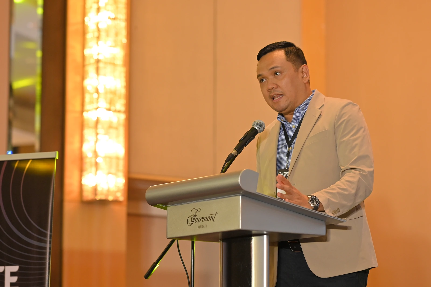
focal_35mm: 127
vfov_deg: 10.8
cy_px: 144
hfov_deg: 16.1
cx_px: 216
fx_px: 1520
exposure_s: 1/200
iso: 1000
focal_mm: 85
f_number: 2.5
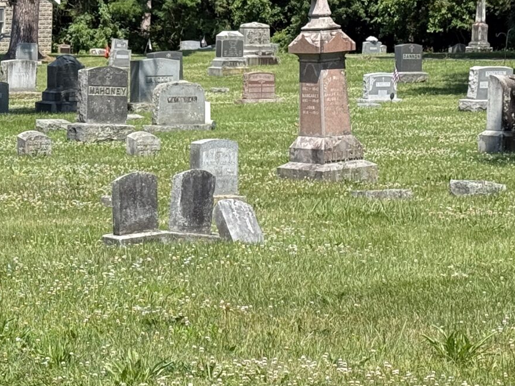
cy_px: 141
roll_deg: -1.9
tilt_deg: -3.5
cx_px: -43
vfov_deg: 10.6
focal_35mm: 140
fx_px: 2082
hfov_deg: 13.8
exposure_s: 1/2976
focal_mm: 6.76
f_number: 1.78
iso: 64
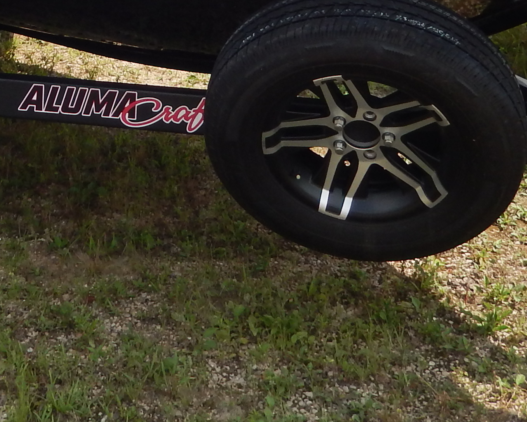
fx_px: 1372
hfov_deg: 21.5
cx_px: 114
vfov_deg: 16.1
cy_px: -194
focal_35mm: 88
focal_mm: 4.5
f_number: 3.4
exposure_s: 1/800
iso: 125
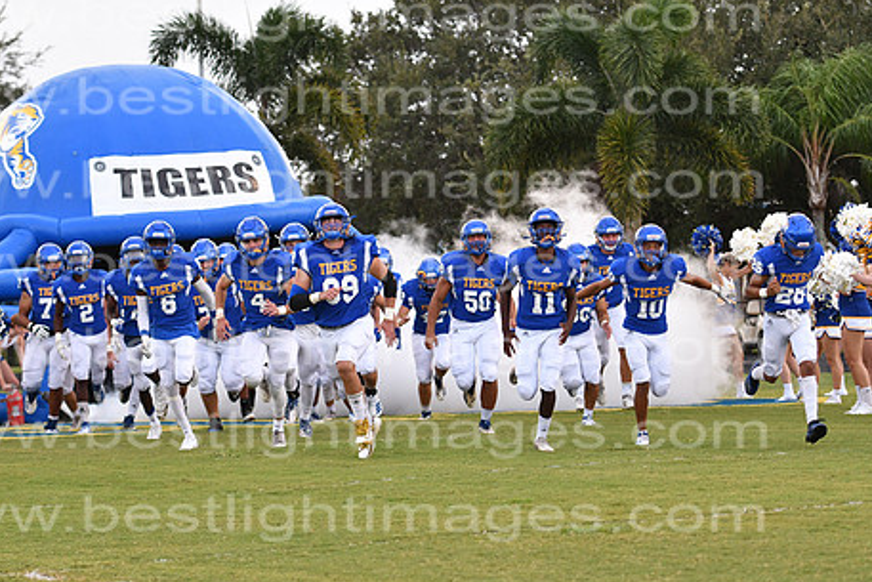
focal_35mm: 175
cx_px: 334
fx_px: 4240
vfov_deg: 7.9
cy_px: 226
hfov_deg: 11.7
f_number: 3.2
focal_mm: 92
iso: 800
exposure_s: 1/1000
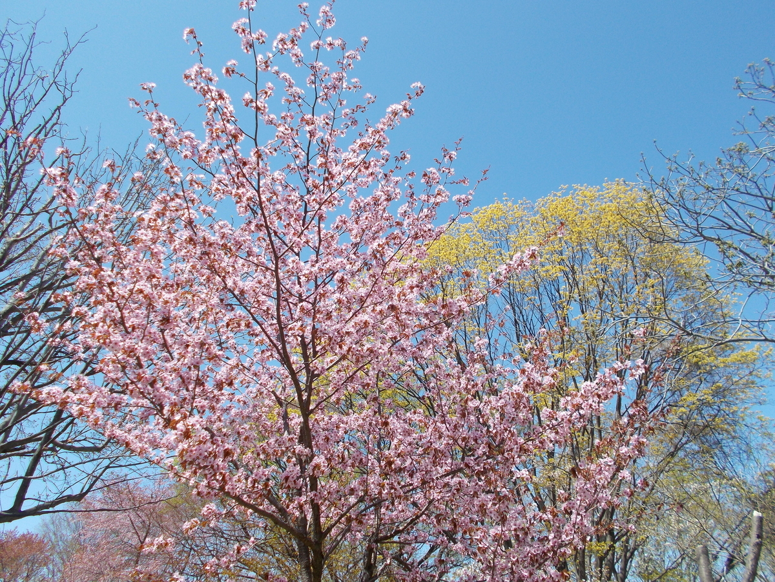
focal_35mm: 30
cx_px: 388
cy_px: 291
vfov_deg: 46.8
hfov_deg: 60.0
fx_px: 672
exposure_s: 1/500
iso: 80
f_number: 3.4
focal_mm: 5.3
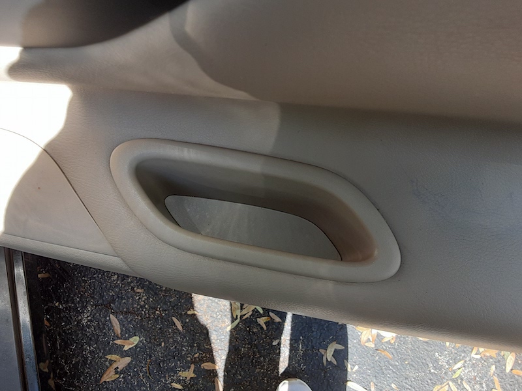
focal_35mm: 27
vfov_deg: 51.4
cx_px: 261
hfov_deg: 65.3
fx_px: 407
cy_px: 196
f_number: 1.9
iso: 40
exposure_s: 1/123
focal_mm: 2.91
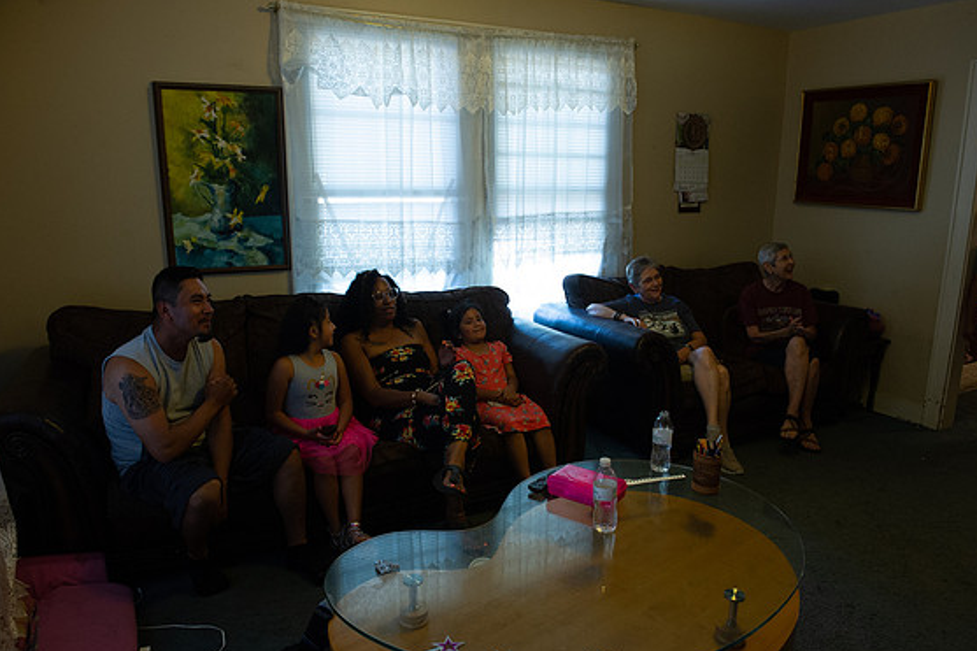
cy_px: 337
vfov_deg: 51.2
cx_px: 502
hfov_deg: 71.5
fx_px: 678
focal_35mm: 25
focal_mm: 24
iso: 2500
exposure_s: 1/40
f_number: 5.6
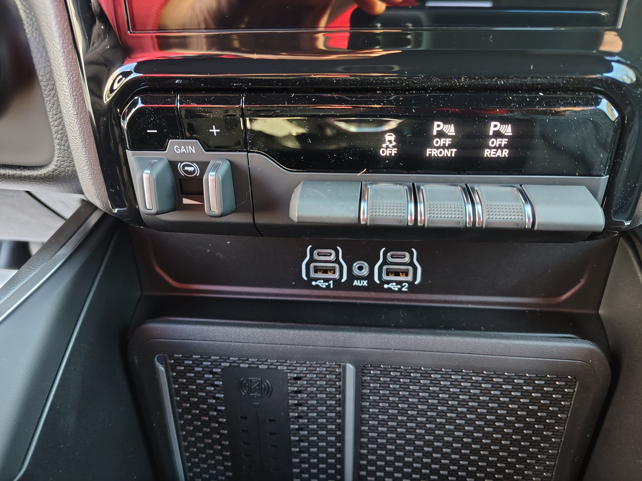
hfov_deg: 71.6
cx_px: 321
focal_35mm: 24
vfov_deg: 56.8
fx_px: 445
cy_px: 240
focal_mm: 5.56
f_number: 1.8
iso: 1600
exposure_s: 1/42.3
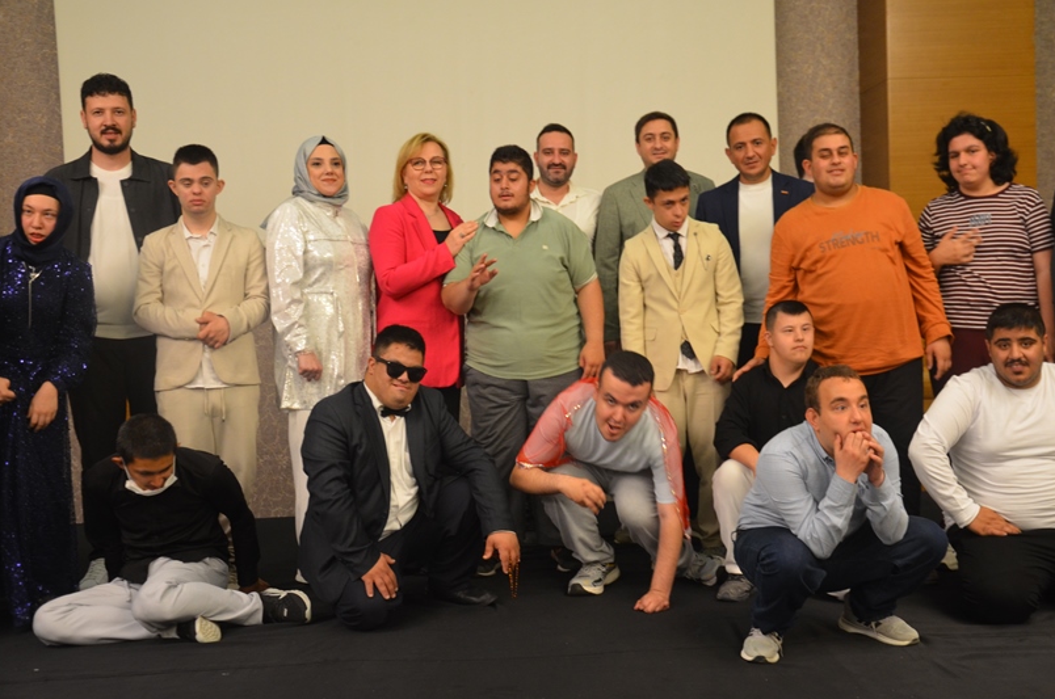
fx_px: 1375
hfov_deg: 41.9
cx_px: 575
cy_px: 325
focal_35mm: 47
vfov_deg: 28.5
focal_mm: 28
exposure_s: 1/50
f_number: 4
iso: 800
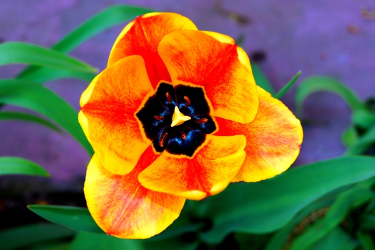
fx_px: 781
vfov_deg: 18.2
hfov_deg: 27.0
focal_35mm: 75
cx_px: 188
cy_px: 125
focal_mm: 50
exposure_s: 1/160
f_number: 7.1
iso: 250
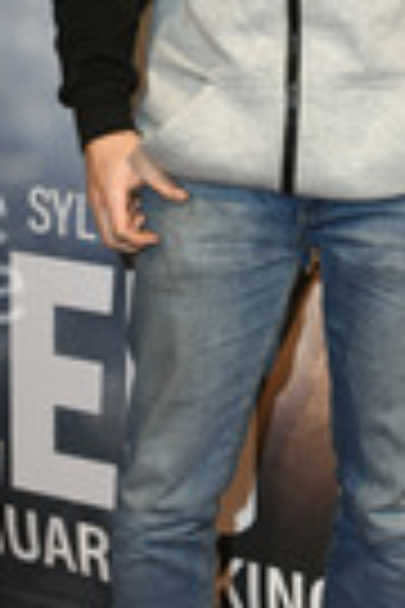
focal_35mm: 101
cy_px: 72
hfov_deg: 13.5
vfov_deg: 19.9
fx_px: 1704
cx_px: 284
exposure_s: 1/125
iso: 500
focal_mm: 34
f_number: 6.3
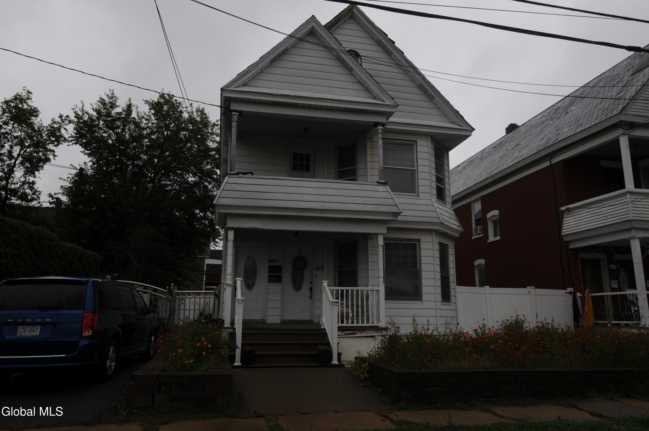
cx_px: 324
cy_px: 216
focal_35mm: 26
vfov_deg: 50.3
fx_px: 459
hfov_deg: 70.5
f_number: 8
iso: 200
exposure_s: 1/250
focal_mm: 17
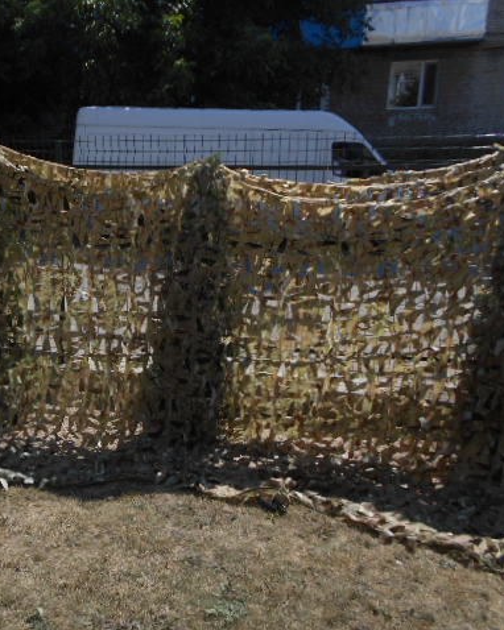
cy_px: 315
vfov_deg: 52.9
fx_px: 634
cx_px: 120
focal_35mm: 34
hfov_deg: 41.9
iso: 80
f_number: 3.2
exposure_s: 1/1000
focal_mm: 4.6
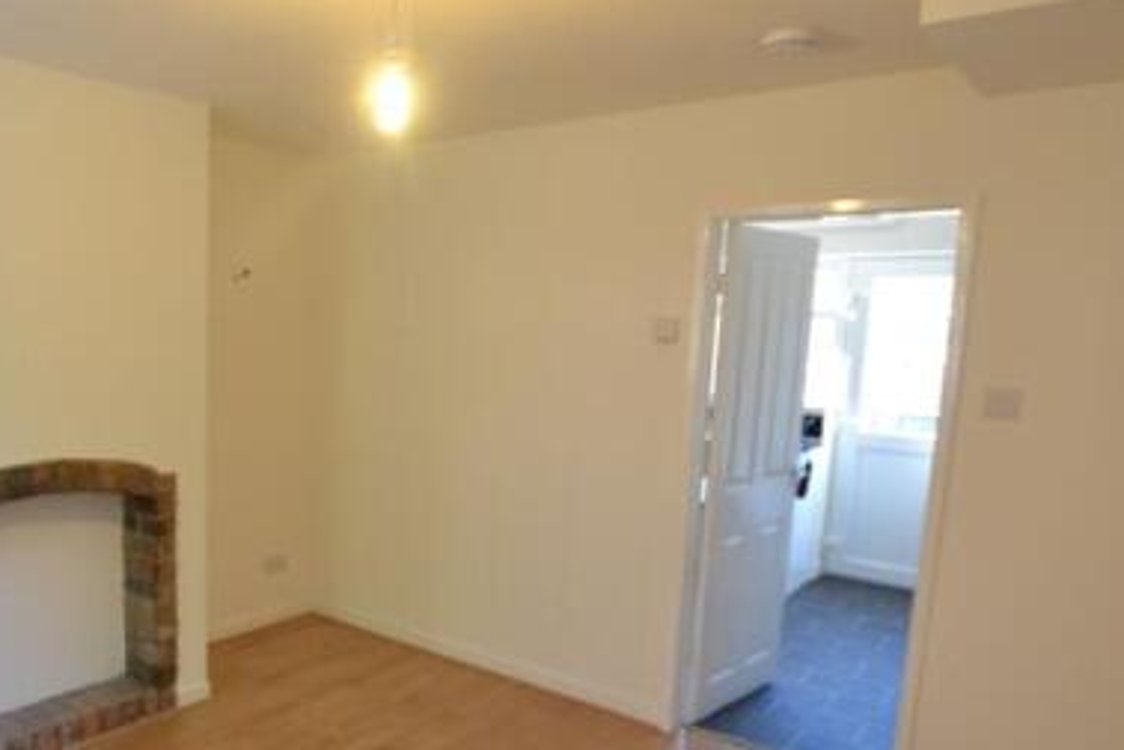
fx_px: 812
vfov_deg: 49.3
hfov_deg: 66.3
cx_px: 323
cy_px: 448
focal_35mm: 26
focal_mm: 10
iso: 200
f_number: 3.5
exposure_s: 1/15
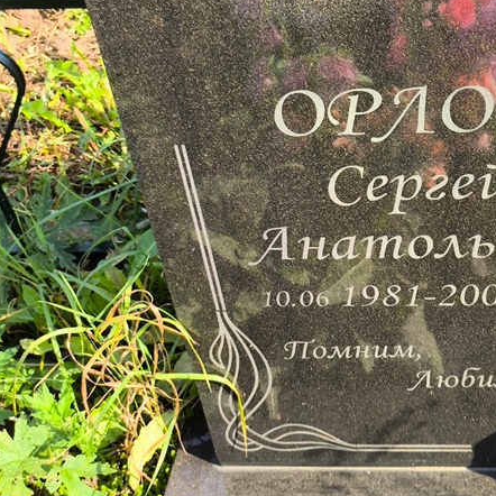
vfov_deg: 21.6
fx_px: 1297
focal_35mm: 80
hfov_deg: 21.3
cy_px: 196
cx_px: 427
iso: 50
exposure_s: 1/324
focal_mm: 4.71
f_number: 1.7
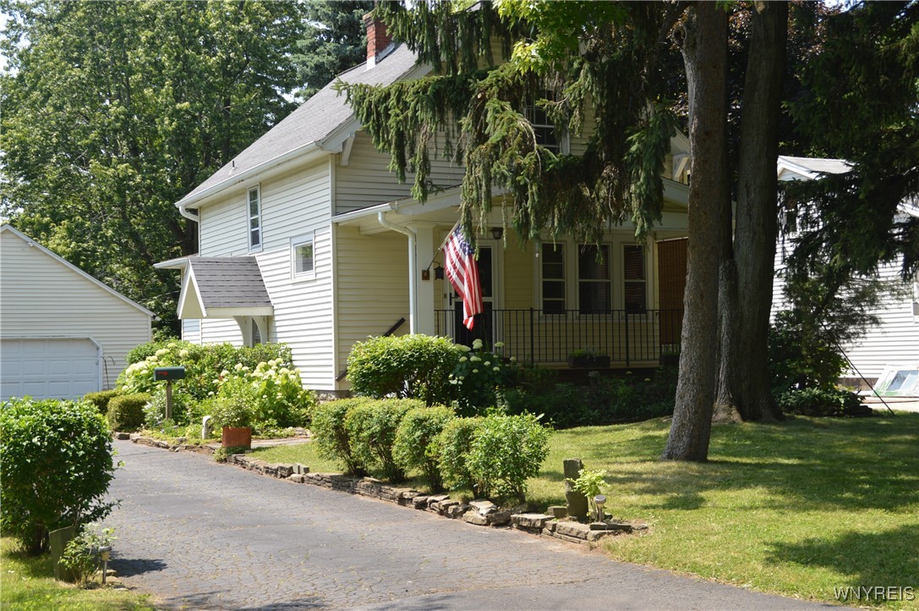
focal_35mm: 57
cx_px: 460
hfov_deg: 35.1
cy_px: 306
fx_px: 1453
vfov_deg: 23.7
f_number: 7.1
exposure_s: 1/200
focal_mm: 38
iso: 100
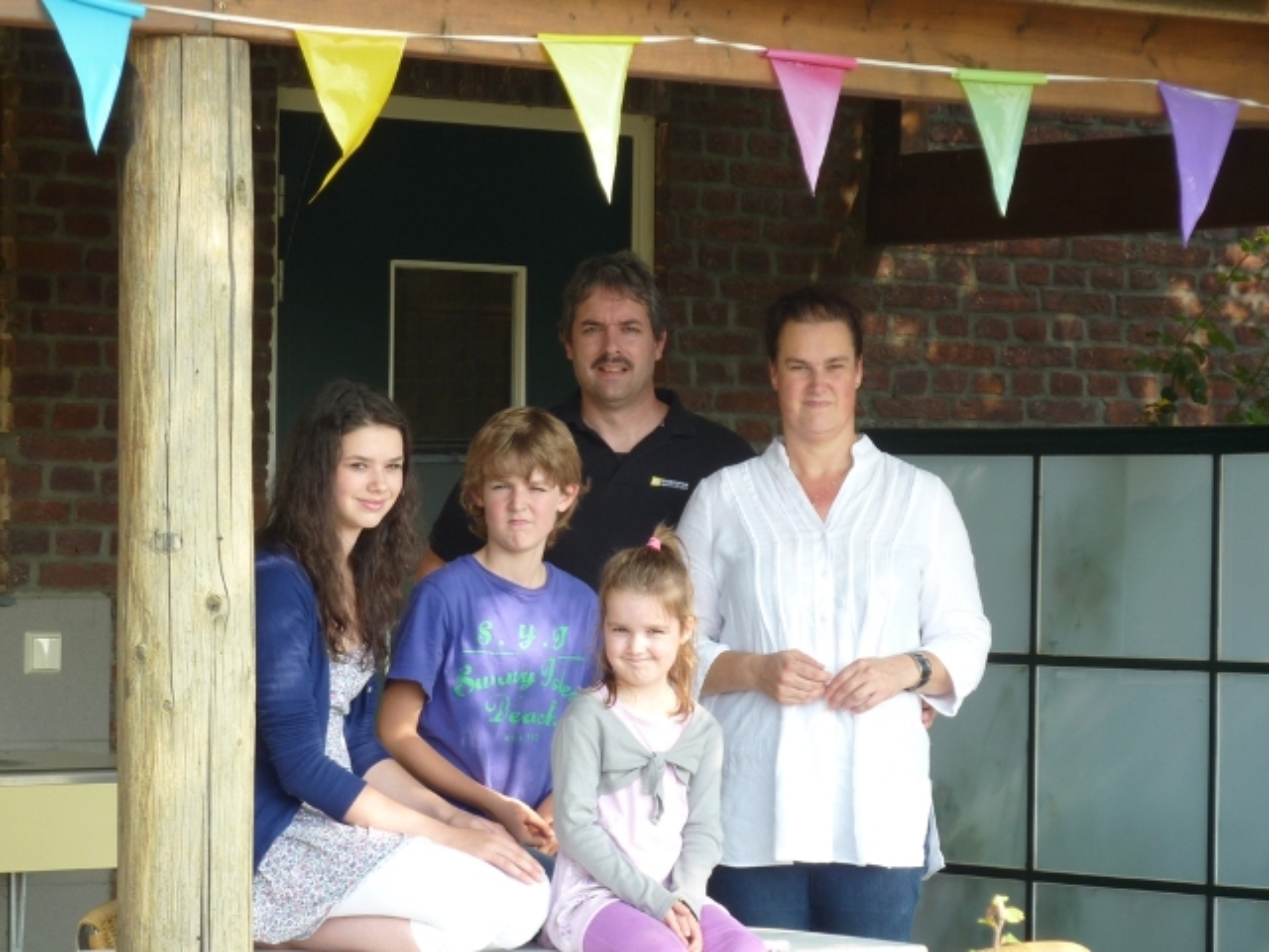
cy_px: 476
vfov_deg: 10.8
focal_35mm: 137
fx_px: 5022
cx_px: 634
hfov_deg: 14.4
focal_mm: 22.5
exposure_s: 1/100
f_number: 4.5
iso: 80
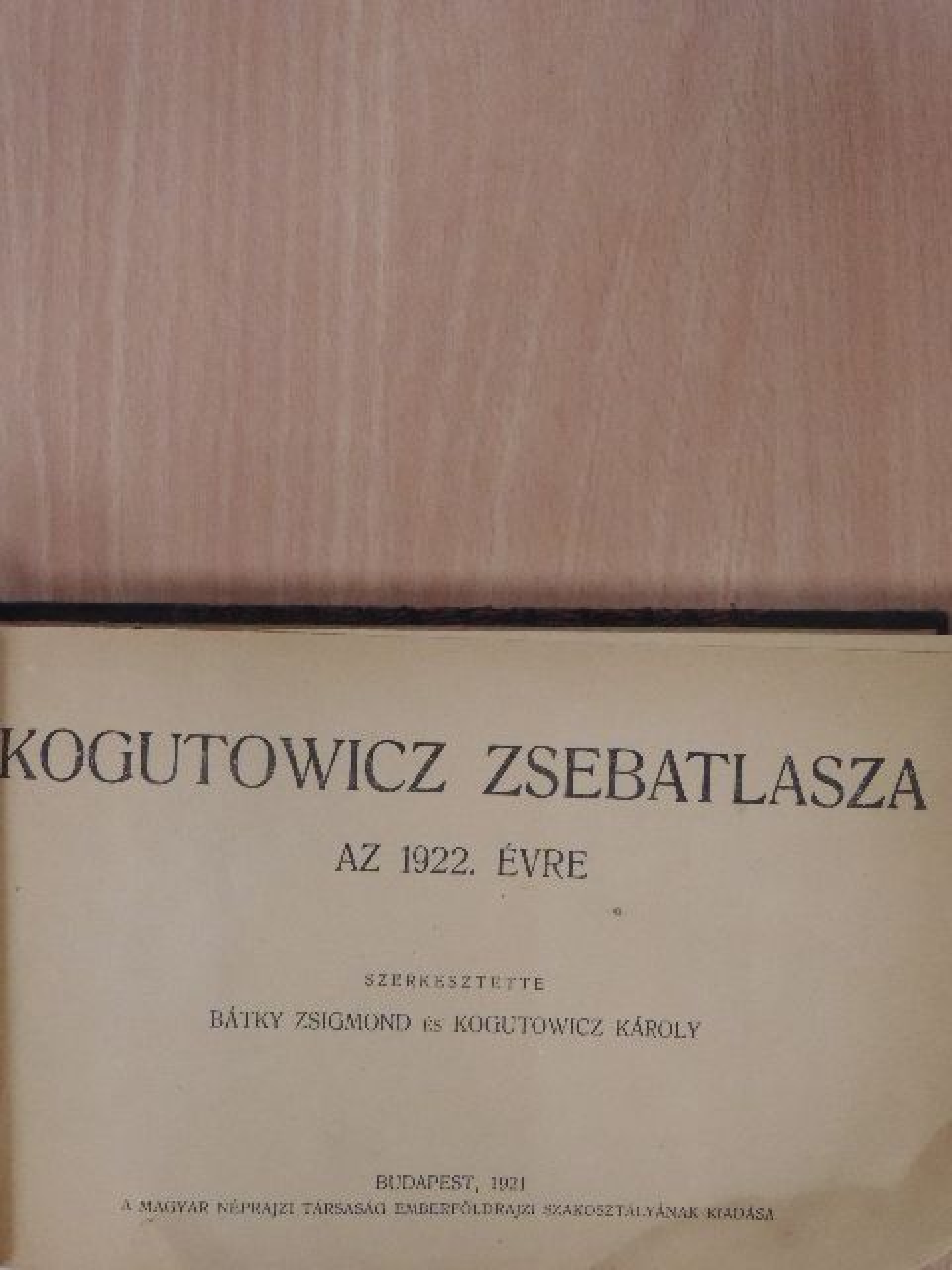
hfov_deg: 24.4
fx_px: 2200
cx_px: 476
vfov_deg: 32.2
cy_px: 635
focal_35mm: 60
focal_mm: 10.7
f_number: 3.7
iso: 900
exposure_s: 1/60
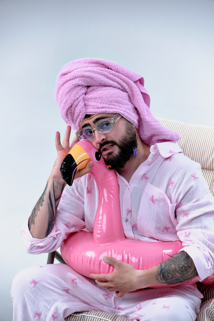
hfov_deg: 13.0
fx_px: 936
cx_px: 107
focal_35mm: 105
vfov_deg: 19.5
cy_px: 160
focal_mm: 70
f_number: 2.8
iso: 160
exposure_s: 1/125
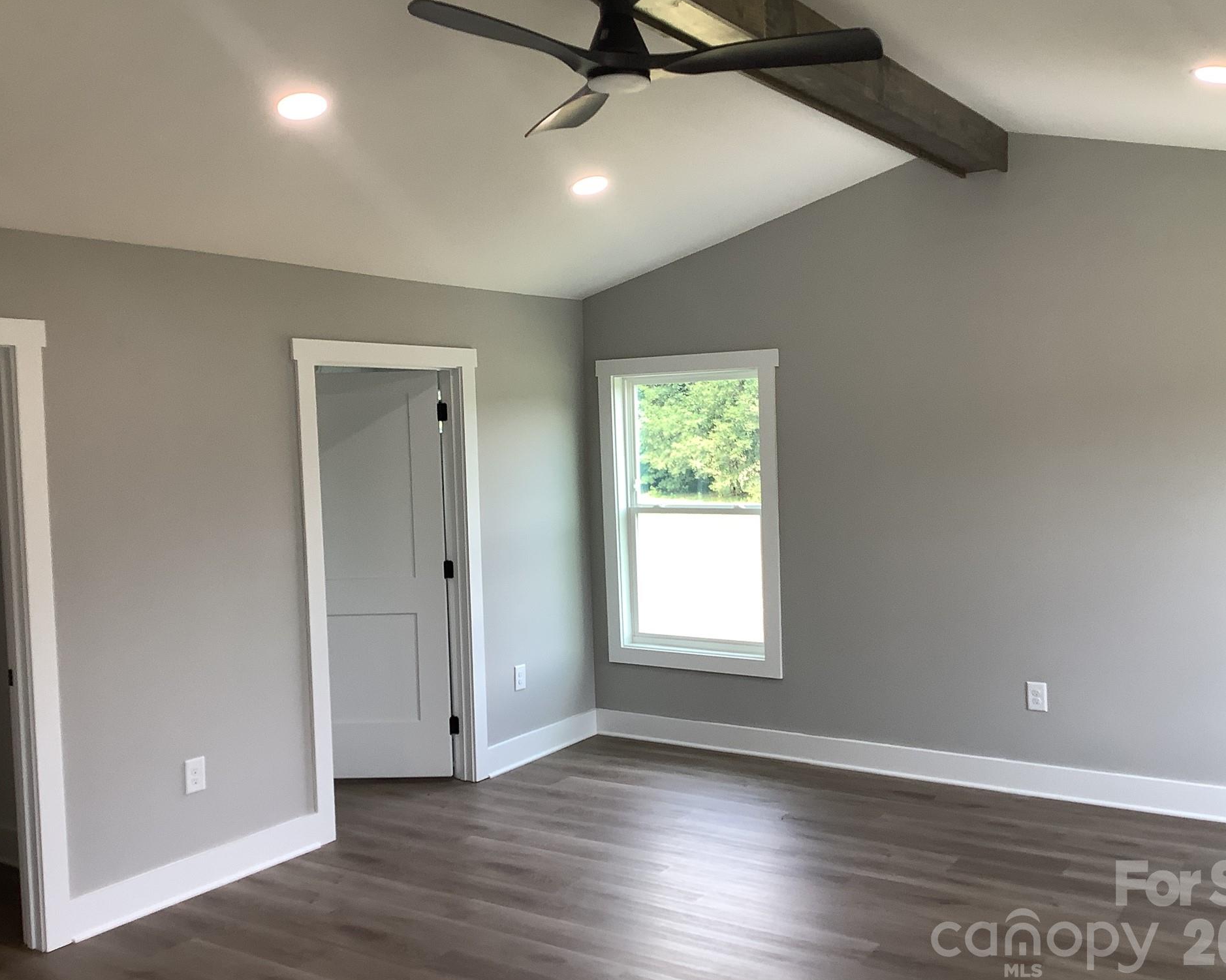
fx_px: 1197
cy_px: 487
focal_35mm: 33
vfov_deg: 44.5
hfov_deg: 54.2
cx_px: 655
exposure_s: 1/60
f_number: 2.4
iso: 50
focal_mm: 3.3
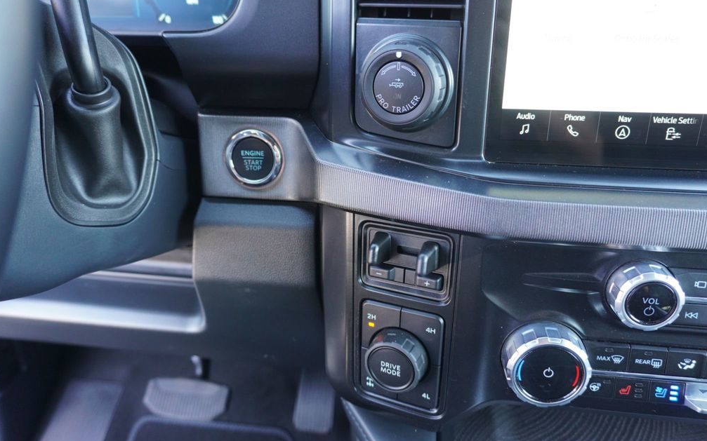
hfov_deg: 66.5
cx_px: 350
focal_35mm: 28
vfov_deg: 44.5
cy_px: 212
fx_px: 539
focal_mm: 18
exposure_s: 1/60
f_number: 3.5
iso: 800
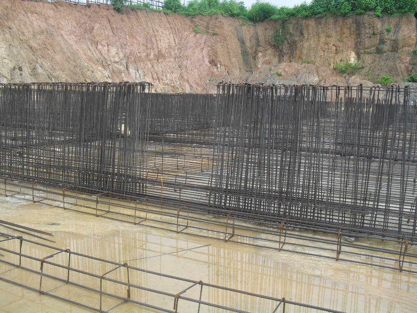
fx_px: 422
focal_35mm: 35
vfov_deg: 40.7
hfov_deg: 52.6
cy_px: 156
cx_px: 208
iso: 100
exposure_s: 1/350
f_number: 3.2
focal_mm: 6.3
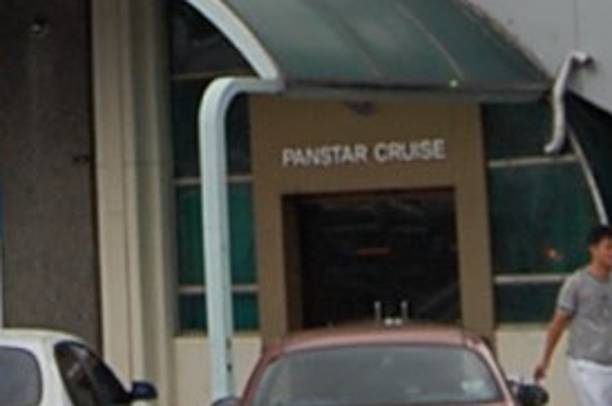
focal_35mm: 184
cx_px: 9
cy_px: -463
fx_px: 3124
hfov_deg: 11.1
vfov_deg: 7.1
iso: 400
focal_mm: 24
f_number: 4
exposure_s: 1/40
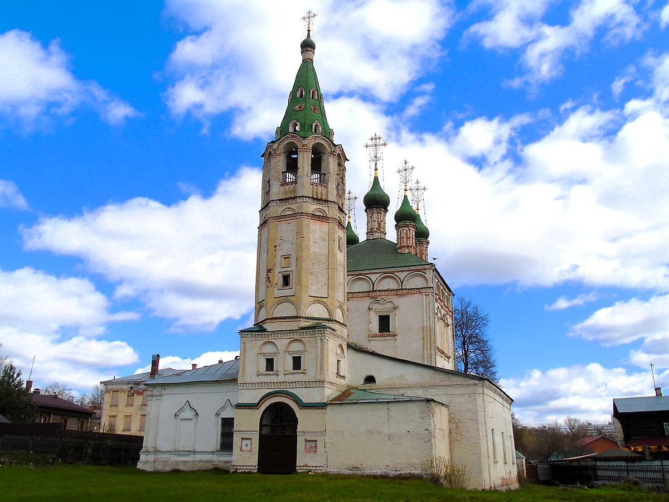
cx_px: 334
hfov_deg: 61.7
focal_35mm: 29
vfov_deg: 48.2
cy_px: 251
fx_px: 560
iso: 80
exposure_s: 1/1250
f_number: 3.6
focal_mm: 5.2
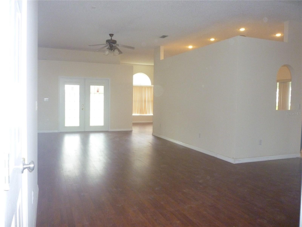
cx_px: 151
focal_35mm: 29
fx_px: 253
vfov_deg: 48.2
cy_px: 114
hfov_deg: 61.7
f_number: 3.3
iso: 640
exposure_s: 1/30
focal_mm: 5.2
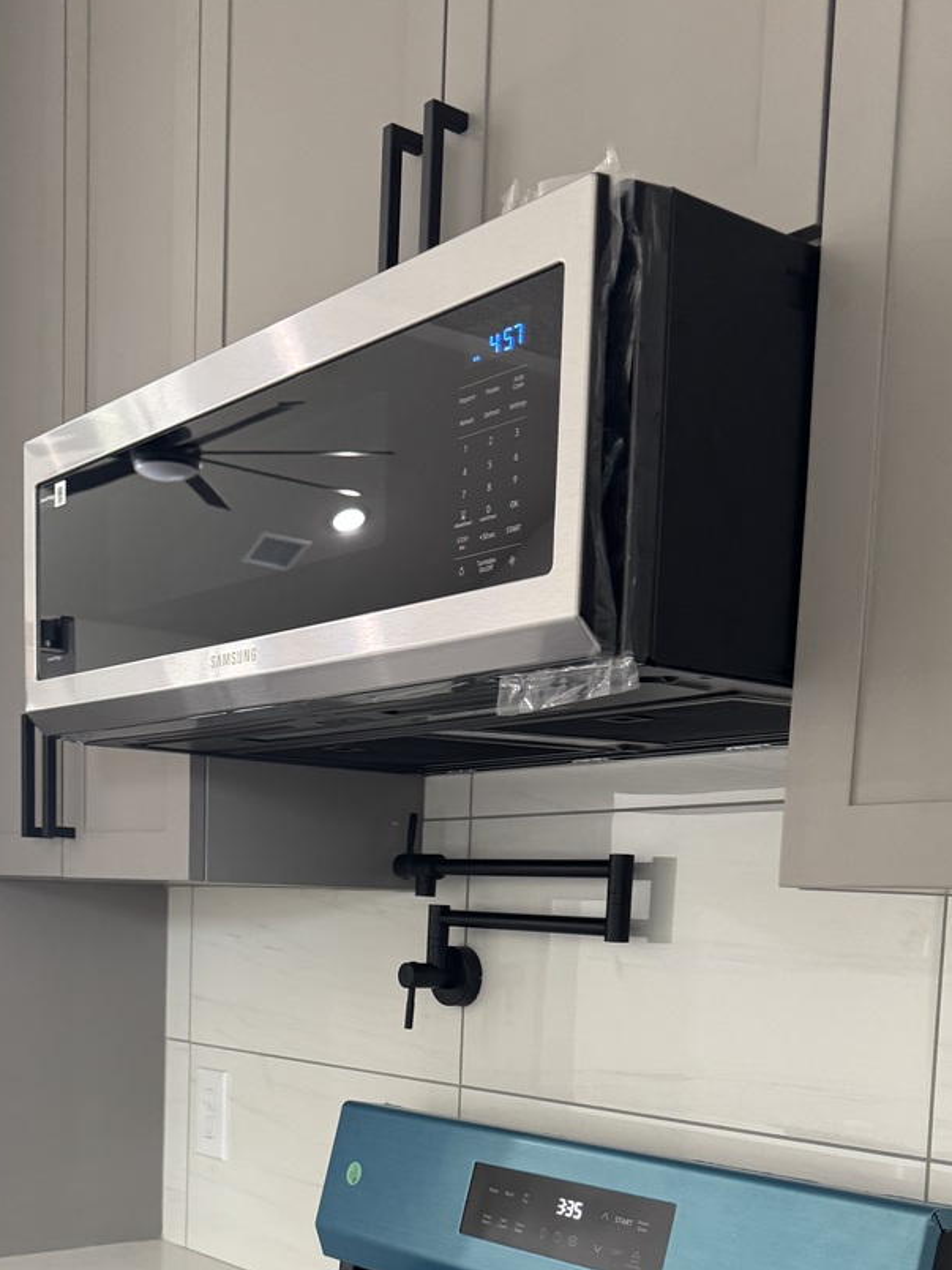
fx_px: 1577
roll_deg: -1.2
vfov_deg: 41.1
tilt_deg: -5.4
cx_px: 407
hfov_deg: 33.5
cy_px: 1095
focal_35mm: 43
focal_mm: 6.76
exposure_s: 1/60
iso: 320
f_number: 1.78
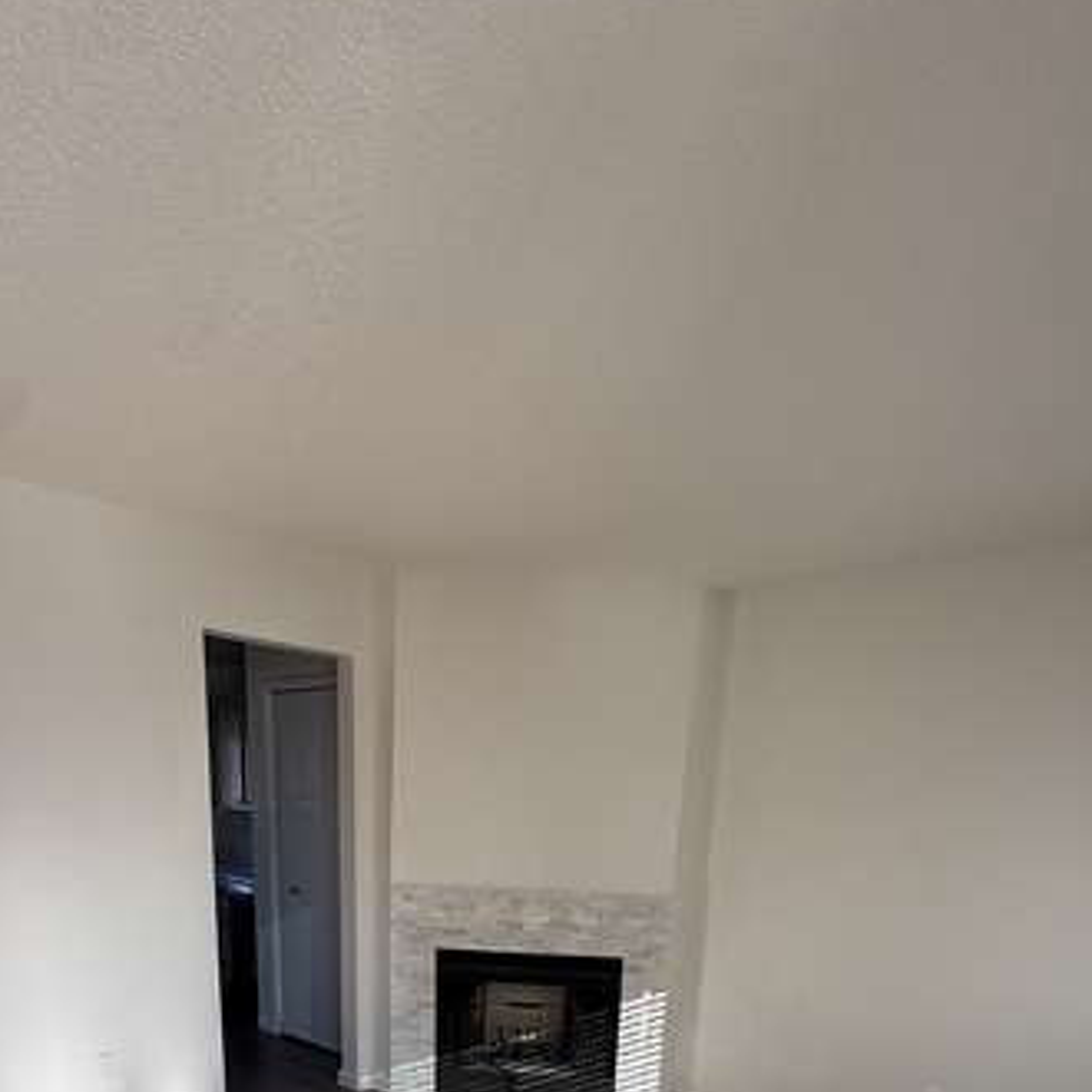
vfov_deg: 52.1
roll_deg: -3.0
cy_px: 1057
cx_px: 503
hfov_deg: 62.8
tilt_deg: -15.8
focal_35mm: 25
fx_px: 892
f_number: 2.2
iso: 50
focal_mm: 2.22
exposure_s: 1/129
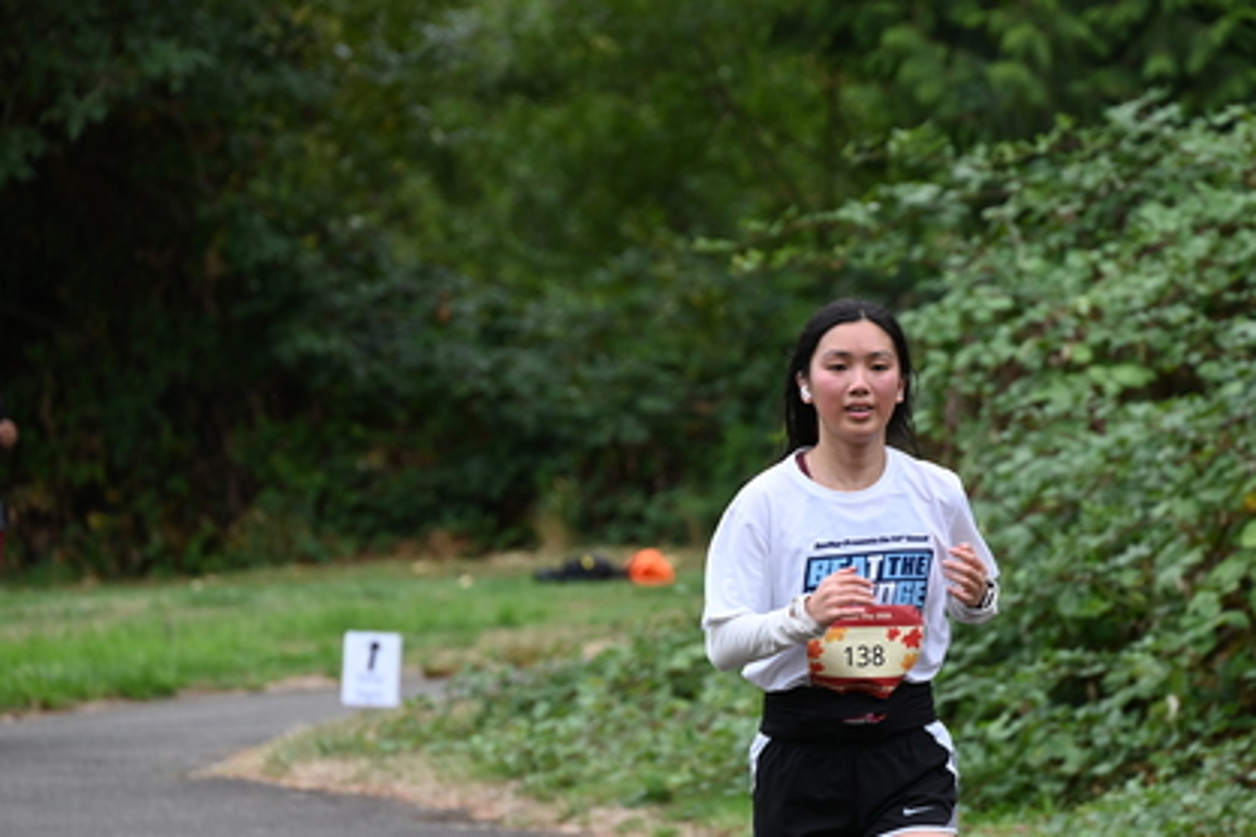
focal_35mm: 264
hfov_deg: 7.8
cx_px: 774
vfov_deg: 5.2
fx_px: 9210
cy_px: 462
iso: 400
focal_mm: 200
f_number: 6.3
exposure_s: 1/400
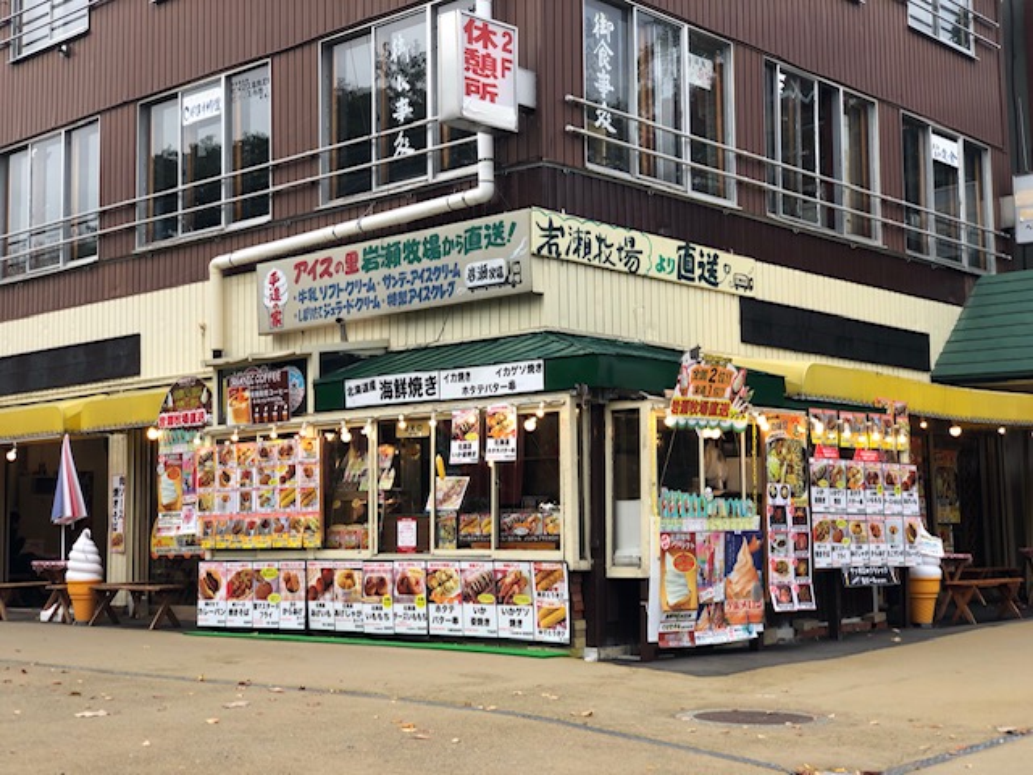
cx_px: 516
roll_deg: +1.0
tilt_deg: +6.9
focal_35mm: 52
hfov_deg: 36.8
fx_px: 1552
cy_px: 388
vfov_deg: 28.0
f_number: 2.4
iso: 16
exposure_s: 1/125
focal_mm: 6
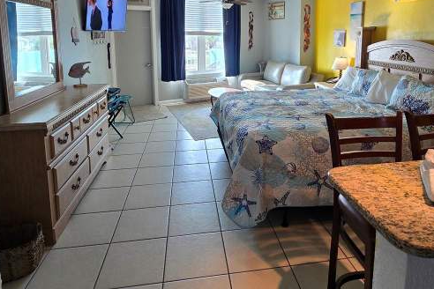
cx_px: 234
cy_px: 67
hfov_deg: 78.4
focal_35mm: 22
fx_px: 265
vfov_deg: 54.2
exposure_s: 1/60
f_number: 2.2
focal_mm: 2.2
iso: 100
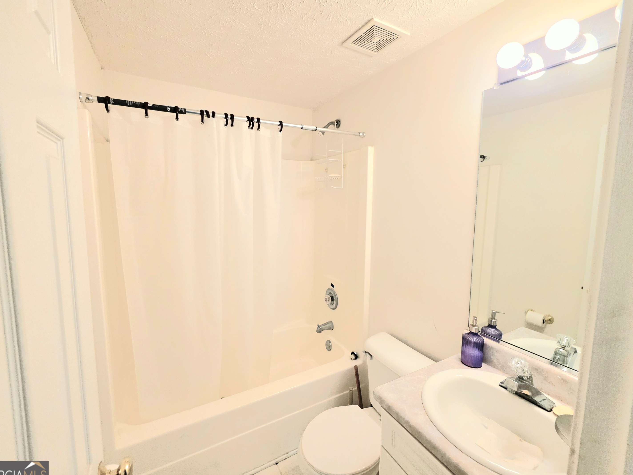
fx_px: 256
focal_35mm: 14
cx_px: 313
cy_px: 231
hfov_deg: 102.1
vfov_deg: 85.6
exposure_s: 1/120
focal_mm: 2.2
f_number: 1.9
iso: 160
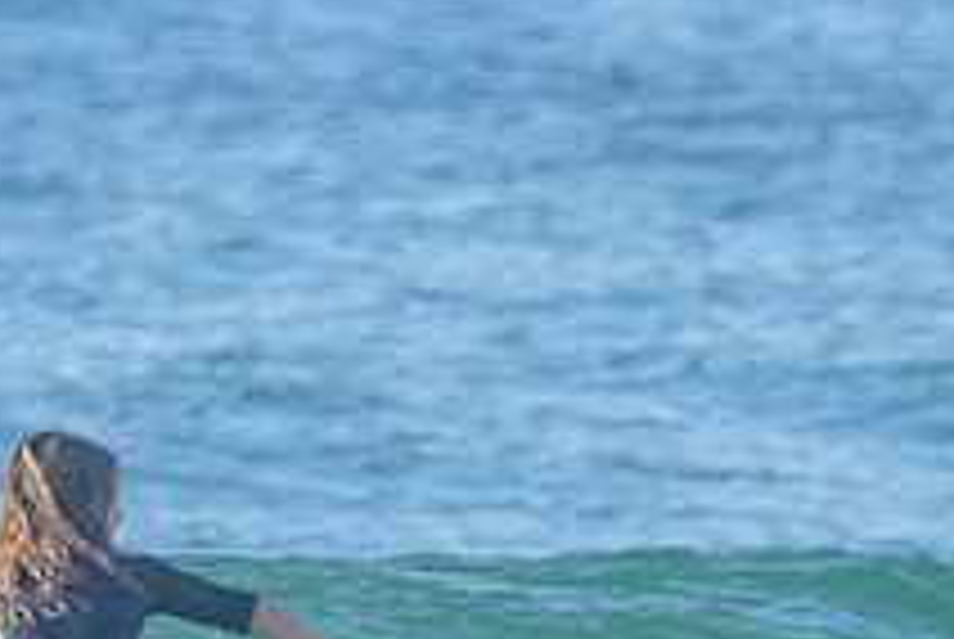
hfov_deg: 0.7
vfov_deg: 0.5
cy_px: 762
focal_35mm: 2821
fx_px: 74859
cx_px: 23
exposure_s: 1/2000
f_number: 11
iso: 1800
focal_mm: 800
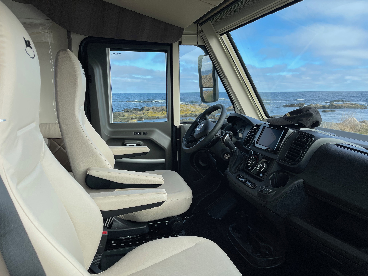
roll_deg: +0.5
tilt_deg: -9.9
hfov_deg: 69.4
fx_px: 266
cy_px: 138
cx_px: 184
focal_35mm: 25
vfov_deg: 54.9
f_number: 1.6
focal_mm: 5.1
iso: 32
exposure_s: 1/1038
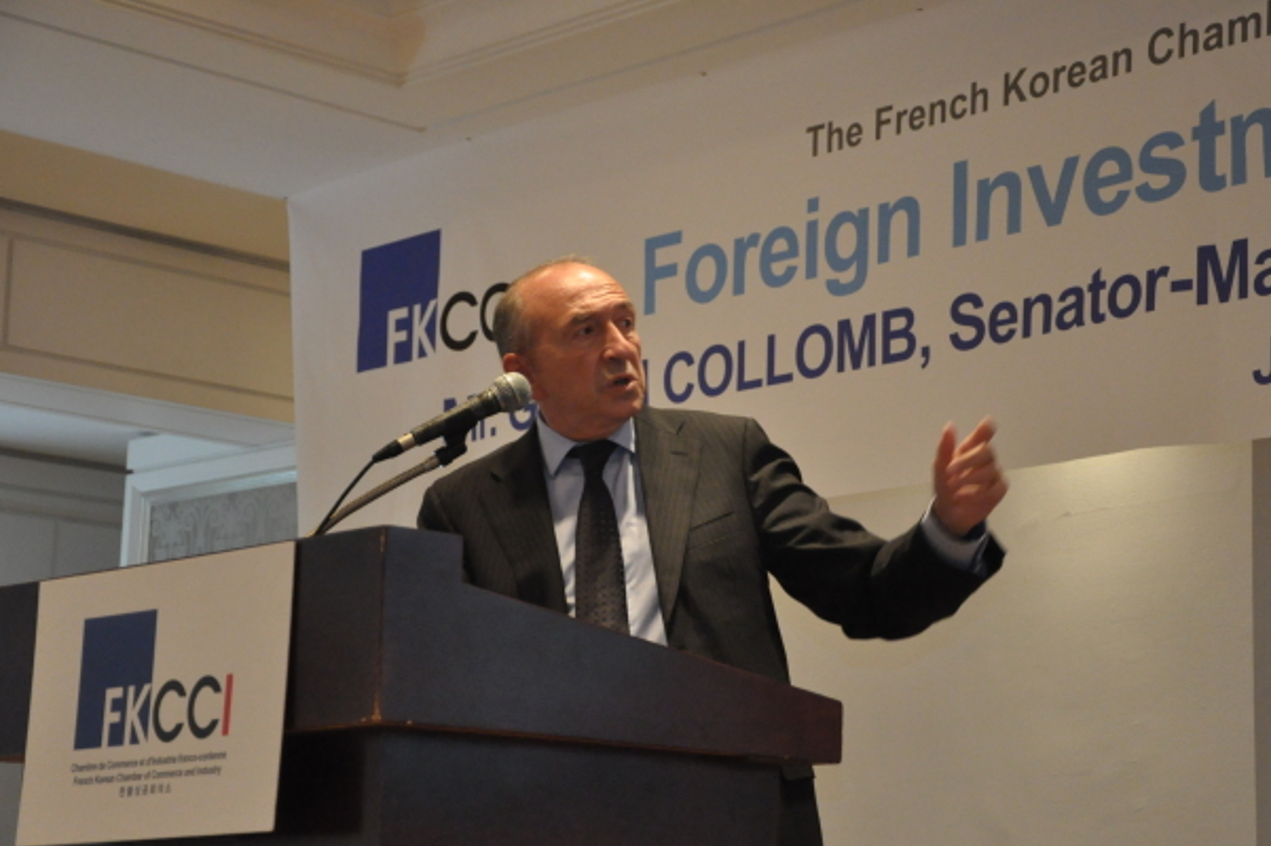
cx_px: 668
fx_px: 3317
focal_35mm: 94
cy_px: 452
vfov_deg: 14.5
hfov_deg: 21.7
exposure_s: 1/60
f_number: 5
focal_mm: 58
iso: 2500
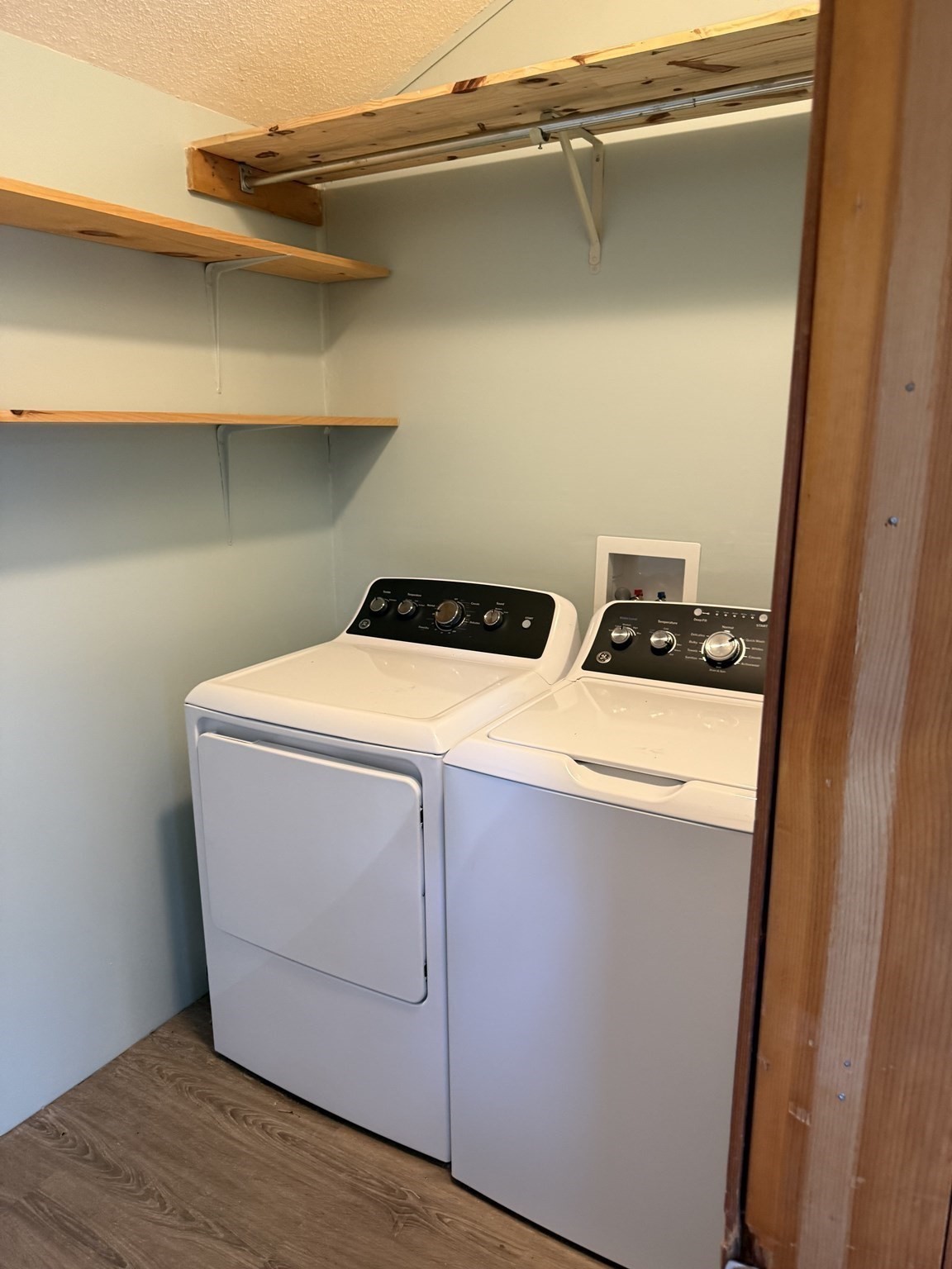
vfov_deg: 71.6
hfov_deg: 56.8
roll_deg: +0.4
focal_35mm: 24
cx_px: 476
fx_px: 880
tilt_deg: -8.8
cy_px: 634
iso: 250
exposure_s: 1/60
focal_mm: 6.76
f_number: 1.78
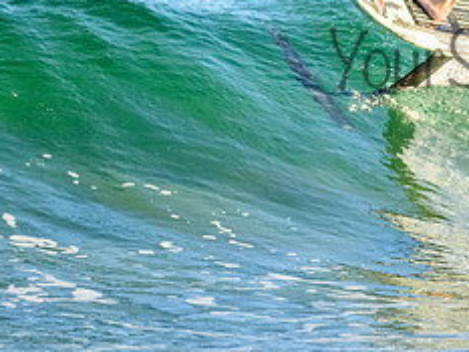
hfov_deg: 1.0
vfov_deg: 0.8
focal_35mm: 1916
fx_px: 25973
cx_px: 537
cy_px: 41
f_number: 11
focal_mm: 800
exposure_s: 1/2000
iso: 5000
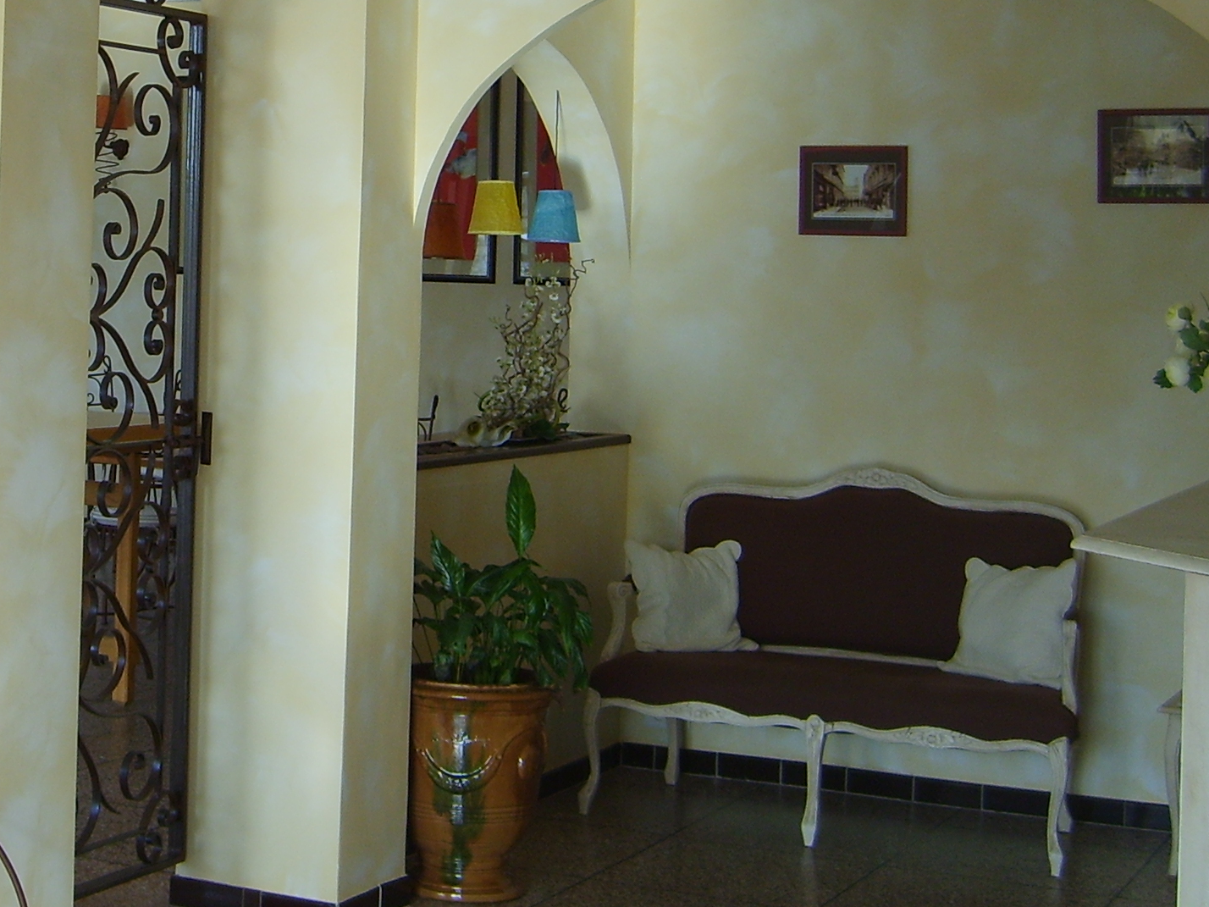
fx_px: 2410
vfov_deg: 21.0
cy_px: 147
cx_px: 155
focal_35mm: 69
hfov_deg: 27.3
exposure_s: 1/90
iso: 50
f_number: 2.8
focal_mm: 5.8
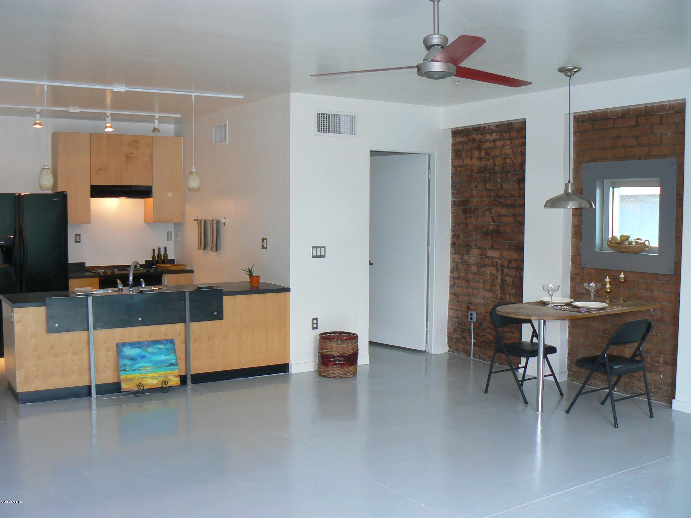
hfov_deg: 51.4
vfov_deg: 39.7
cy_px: 259
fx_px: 719
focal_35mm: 36
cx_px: 346
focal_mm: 6
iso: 100
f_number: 2.8
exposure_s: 1/25
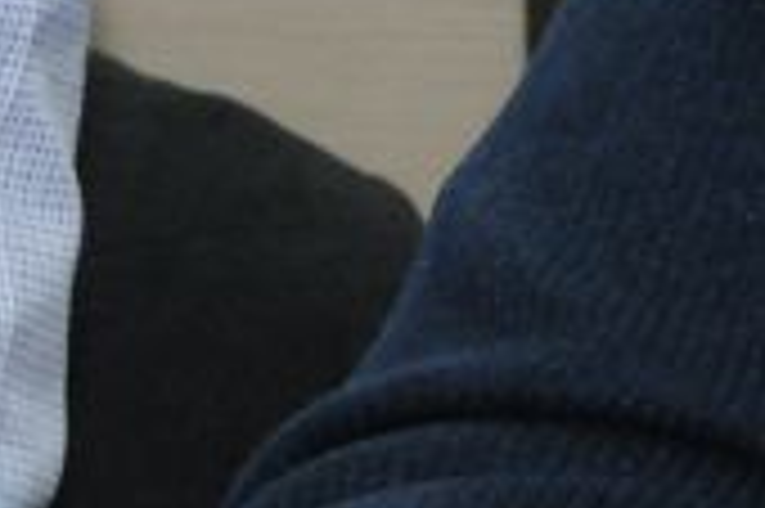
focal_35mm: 324
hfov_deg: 6.0
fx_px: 6878
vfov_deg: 4.2
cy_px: -555
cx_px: 1960
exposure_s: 1/60
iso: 1600
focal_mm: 42
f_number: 8
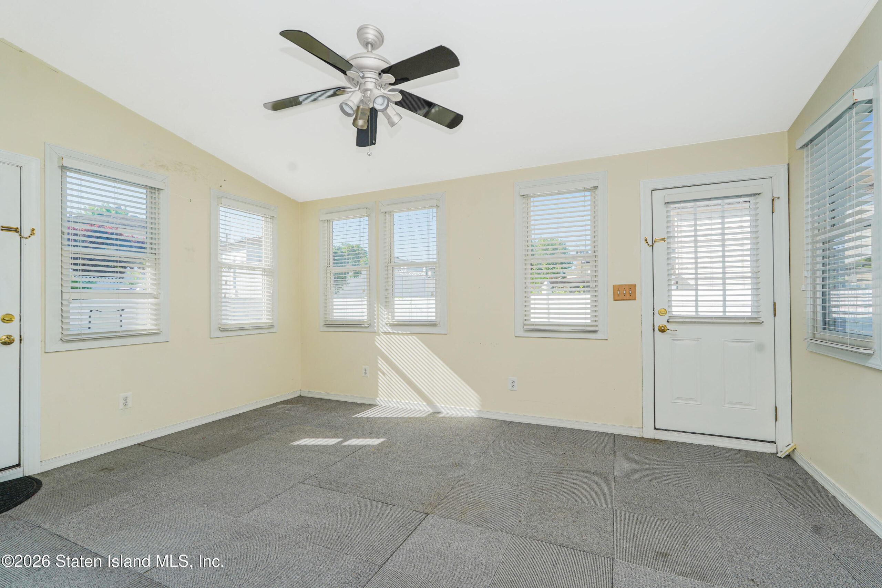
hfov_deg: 96.7
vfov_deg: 73.8
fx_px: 392
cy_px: 294
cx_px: 441
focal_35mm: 16
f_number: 7.1
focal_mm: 16
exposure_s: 1/100
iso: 64
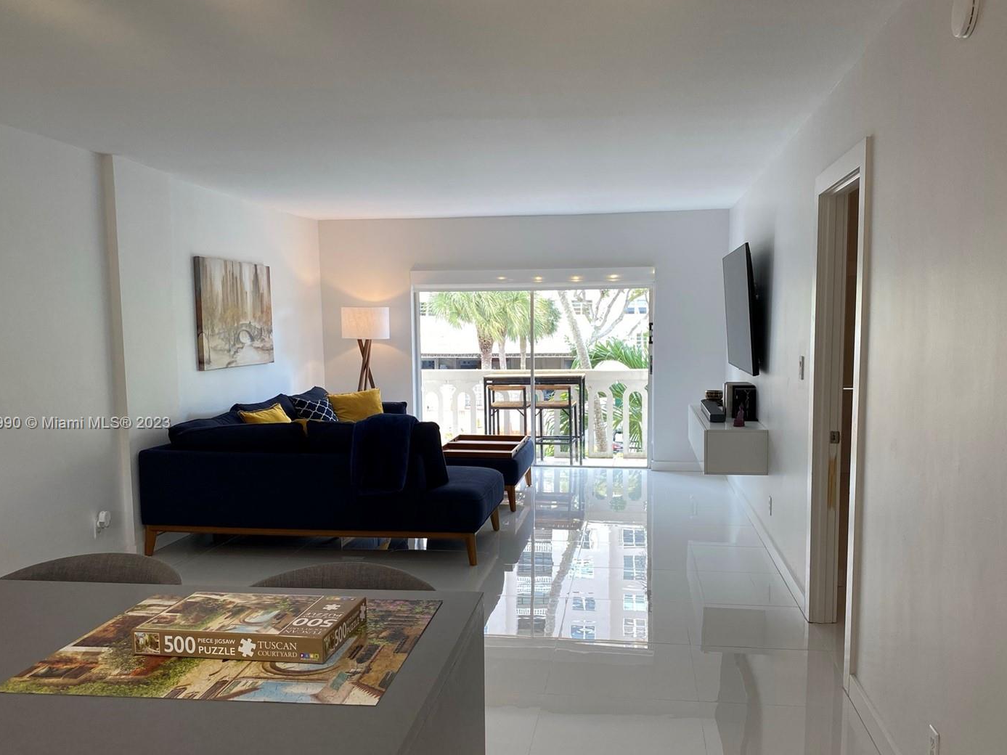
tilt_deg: -5.2
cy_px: 424
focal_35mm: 30
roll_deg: +0.3
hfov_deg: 60.0
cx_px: 519
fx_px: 873
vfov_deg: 46.7
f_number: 1.8
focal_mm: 4.25
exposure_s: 1/120
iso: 64
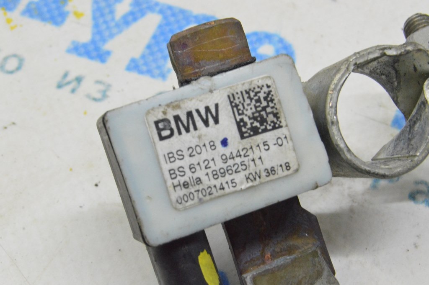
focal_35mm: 82
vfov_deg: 16.5
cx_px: 214
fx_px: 982
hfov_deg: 24.6
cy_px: 142
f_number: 20
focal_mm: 55
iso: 6400
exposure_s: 1/20
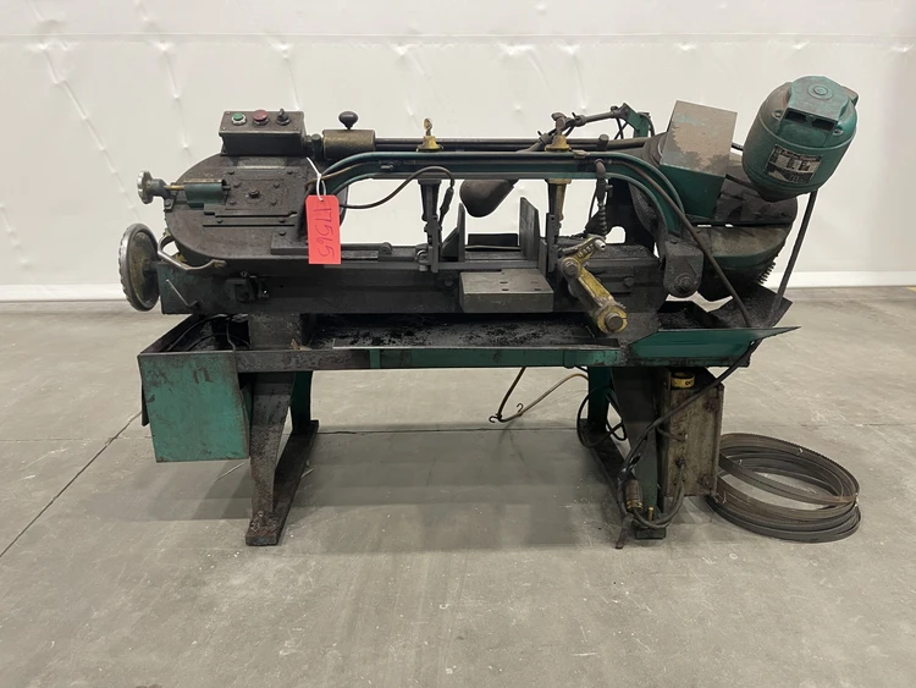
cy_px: 344
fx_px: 662
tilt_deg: -18.0
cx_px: 458
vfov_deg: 54.9
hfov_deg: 69.4
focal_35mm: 25
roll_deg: -0.3
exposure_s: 1/60
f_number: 1.6
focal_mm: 5.1
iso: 400
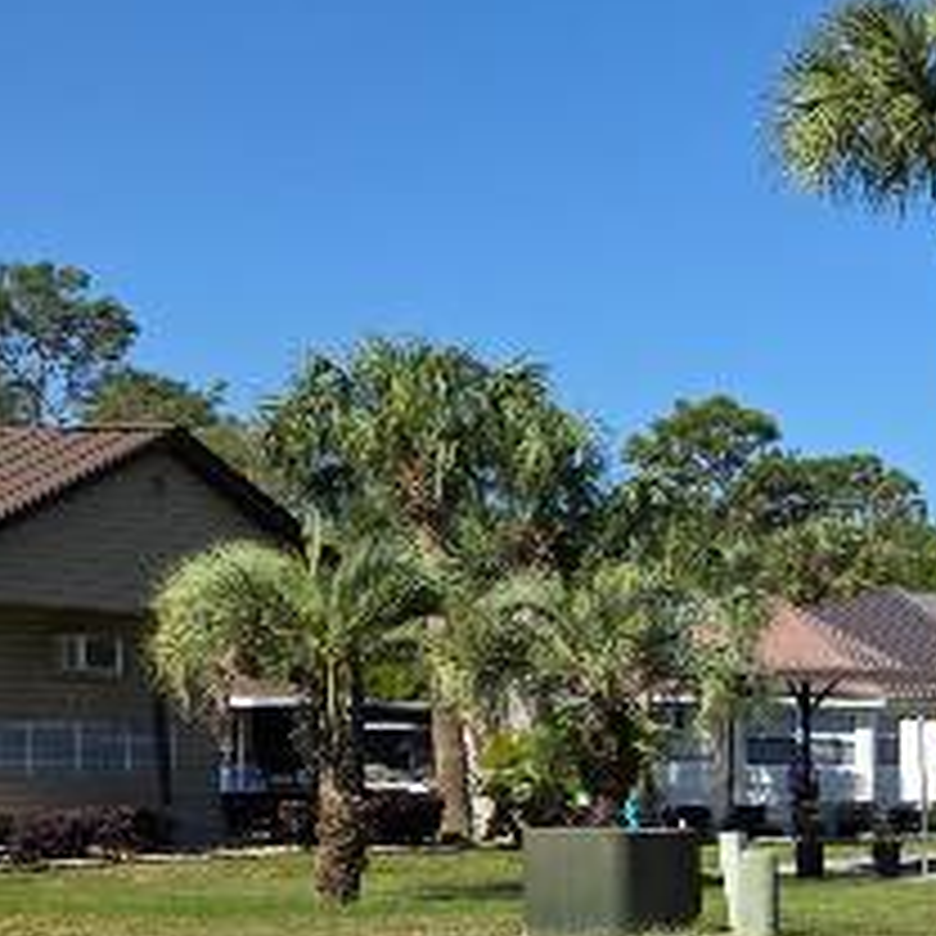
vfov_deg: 20.1
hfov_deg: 16.8
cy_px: 979
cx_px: 1760
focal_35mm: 83
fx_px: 2539
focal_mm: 6.3
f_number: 1.7
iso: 80
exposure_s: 1/7061
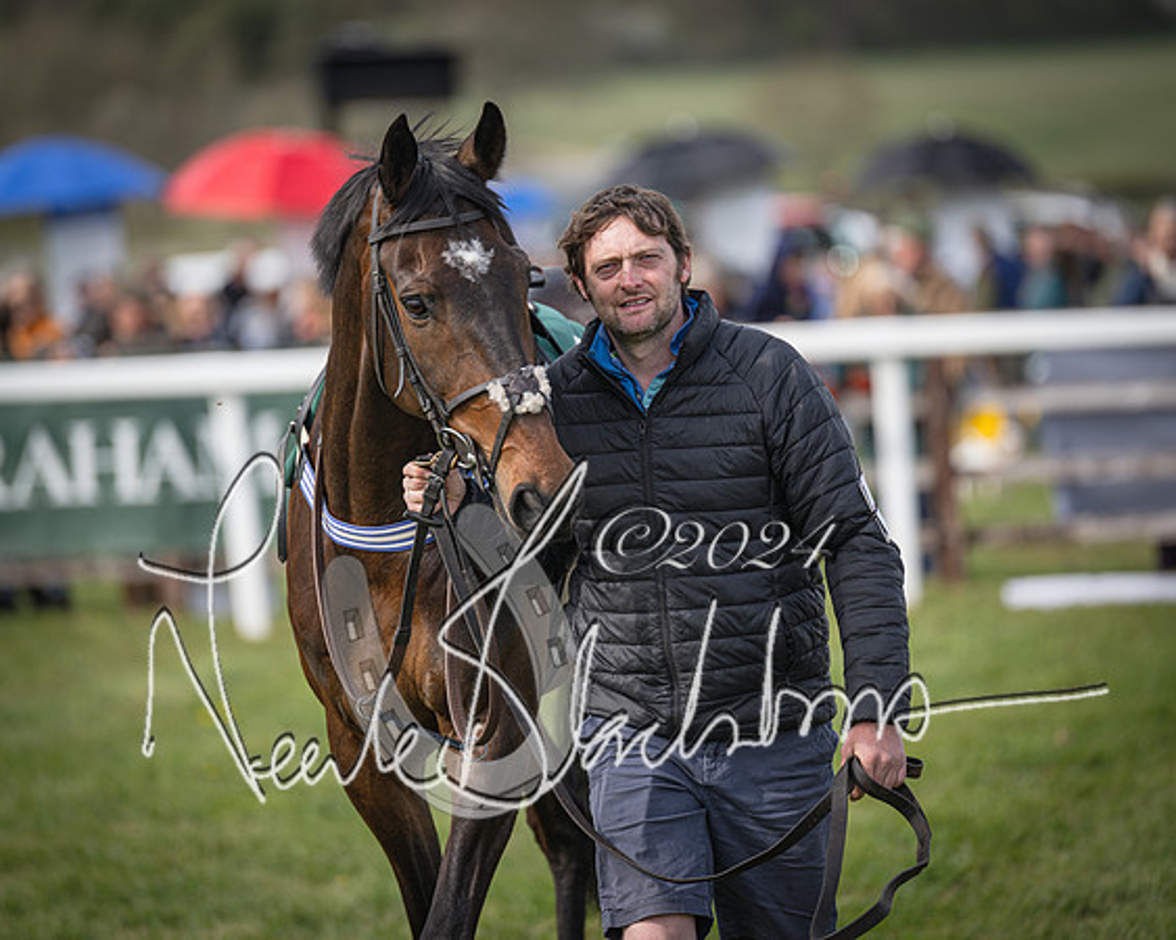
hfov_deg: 7.6
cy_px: 409
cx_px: 580
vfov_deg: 6.1
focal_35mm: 254
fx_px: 8854
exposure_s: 1/1250
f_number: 2.8
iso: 100
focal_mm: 200
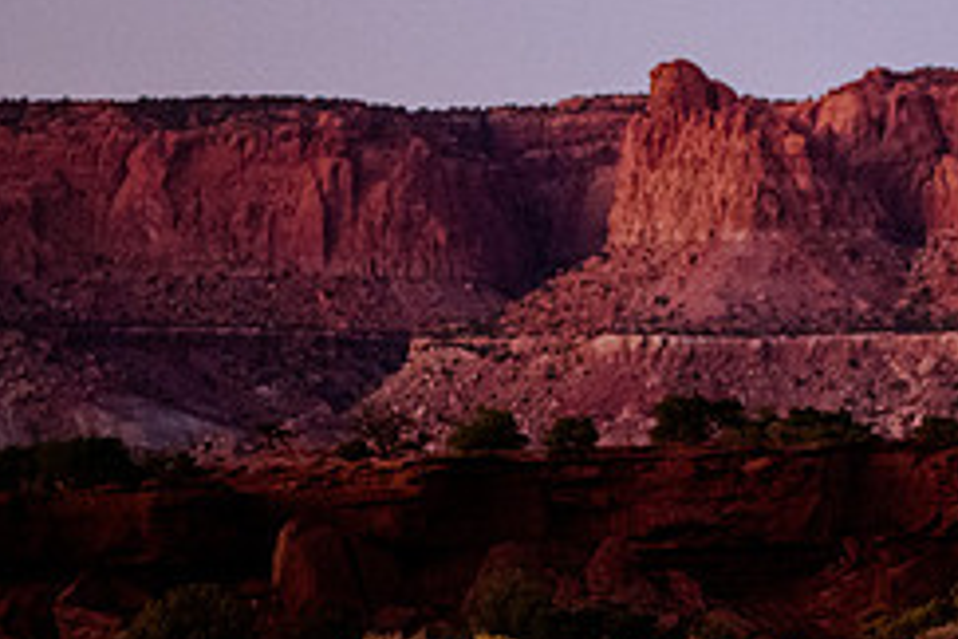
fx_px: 8515
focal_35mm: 320
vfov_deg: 4.3
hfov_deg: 6.4
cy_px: 219
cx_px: 875
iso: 5000
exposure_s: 1/160
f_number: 2.8
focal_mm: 105
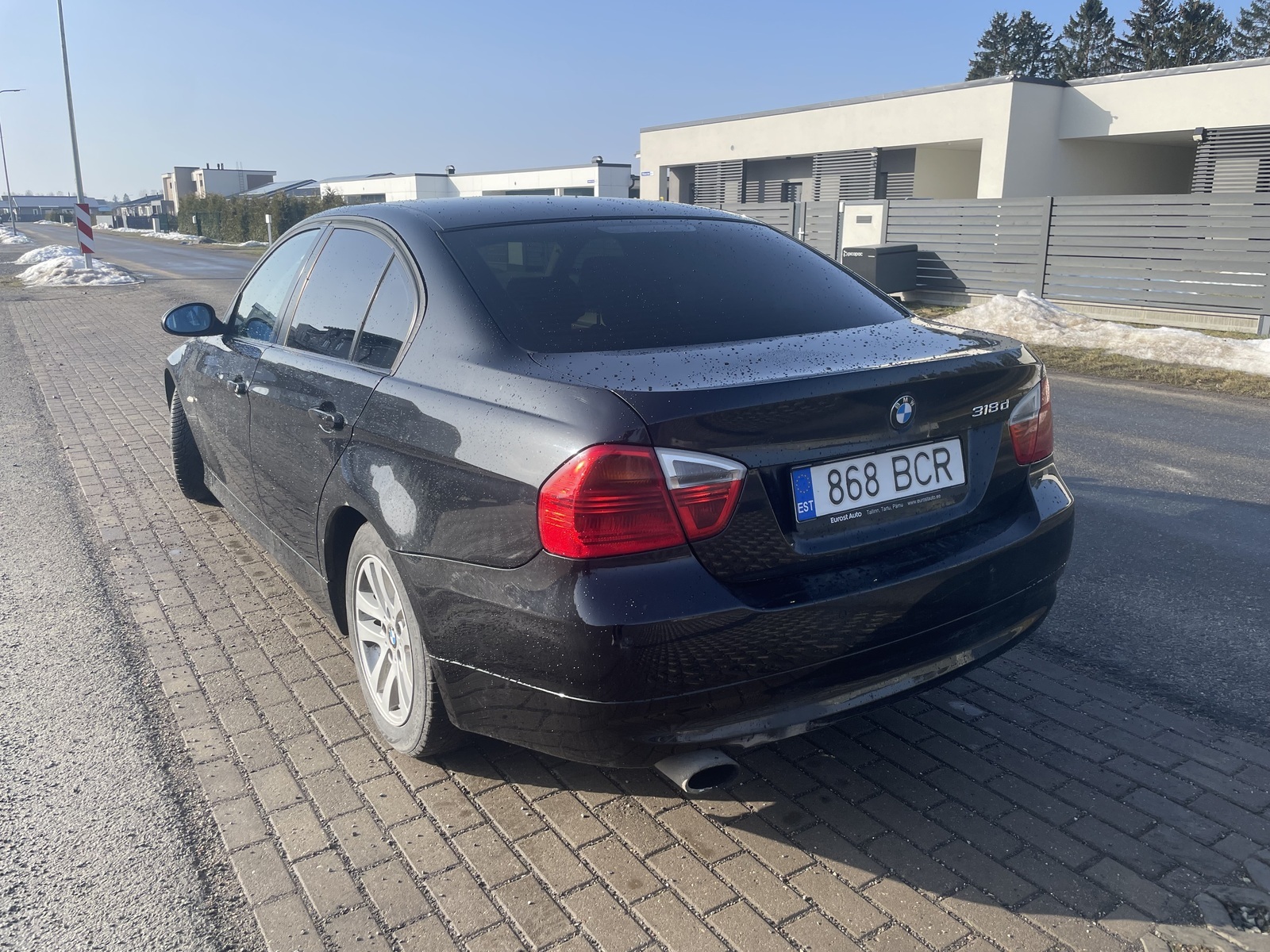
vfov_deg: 53.1
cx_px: 635
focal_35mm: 26
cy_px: 476
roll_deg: -0.2
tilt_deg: -13.9
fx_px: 954
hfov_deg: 67.3
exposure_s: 1/1715
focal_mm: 4.2
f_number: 1.6
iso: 32
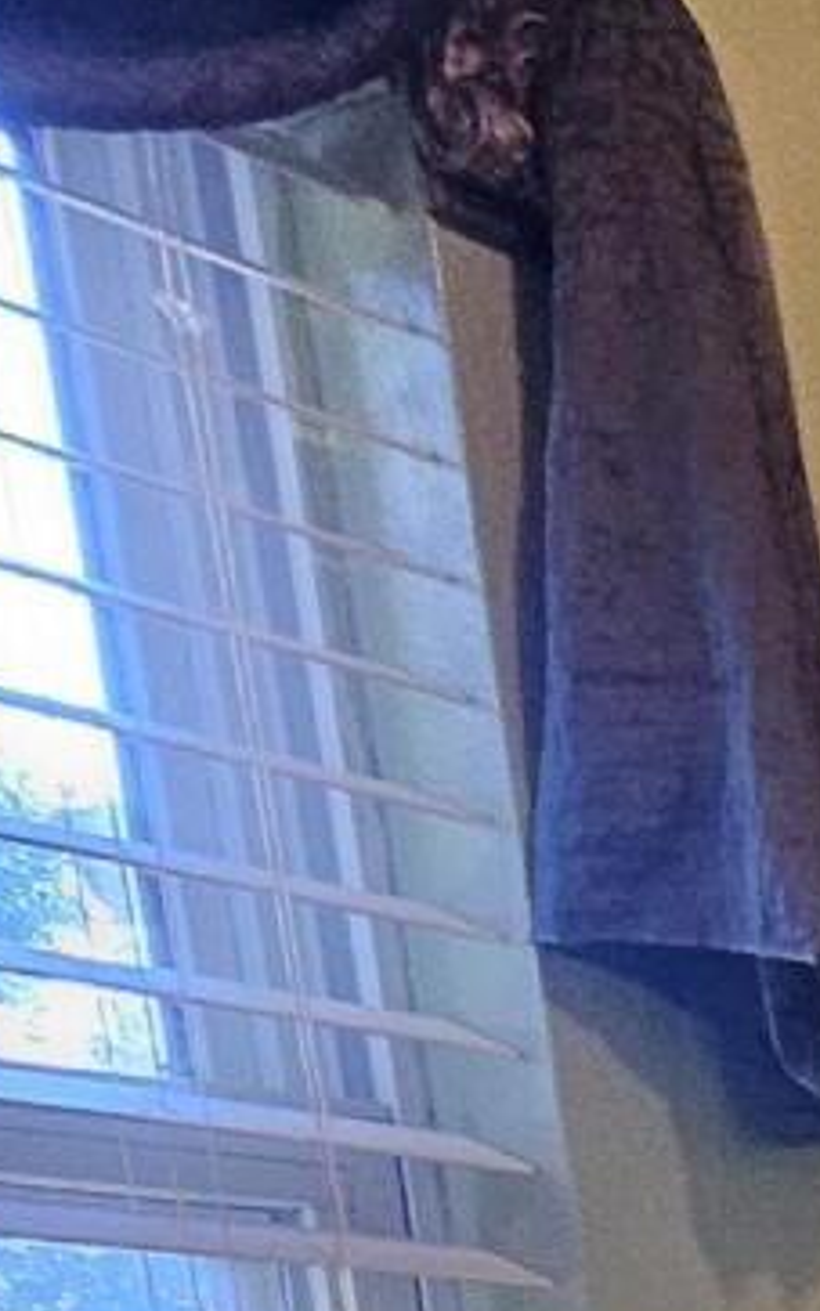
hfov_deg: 11.2
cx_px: 2424
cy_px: 2138
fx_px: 2716
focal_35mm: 76
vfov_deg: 21.3
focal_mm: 1.74
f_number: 2.2
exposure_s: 1/60
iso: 320
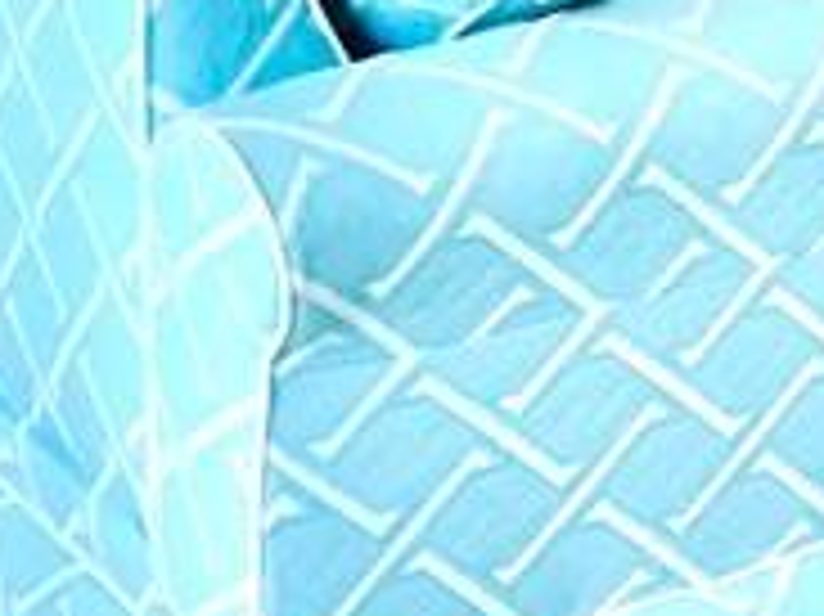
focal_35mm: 157
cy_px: -468
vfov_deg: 9.1
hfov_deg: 11.6
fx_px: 3735
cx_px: 1495
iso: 20
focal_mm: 3.99
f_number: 1.8
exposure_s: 1/30
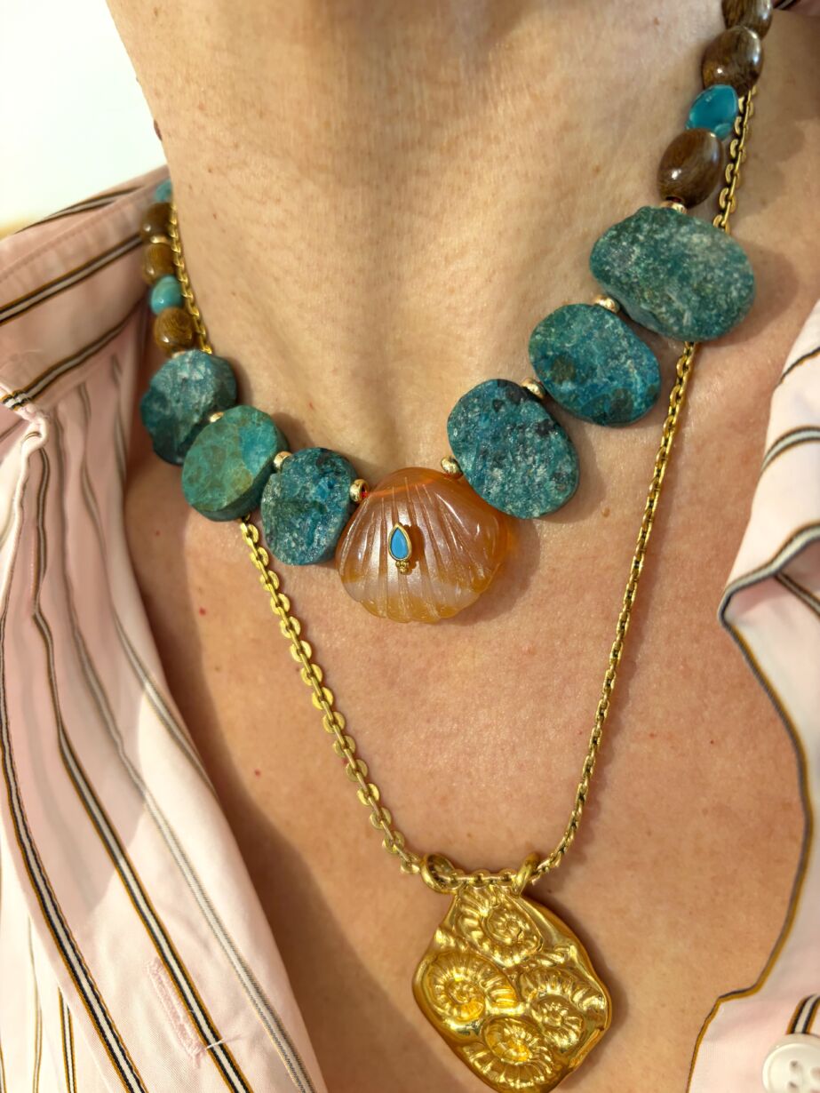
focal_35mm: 26
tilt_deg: -11.7
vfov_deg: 67.3
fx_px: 821
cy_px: 546
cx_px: 410
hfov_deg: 53.1
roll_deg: +12.1
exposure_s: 1/50
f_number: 1.6
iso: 160
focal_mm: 5.96
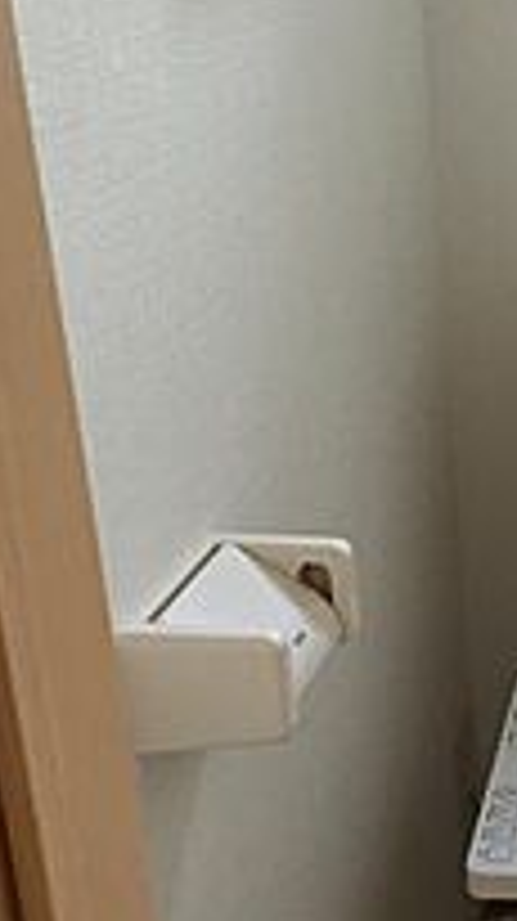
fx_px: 1807
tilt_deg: -24.7
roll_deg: +0.1
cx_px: 764
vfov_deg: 28.4
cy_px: 611
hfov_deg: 15.1
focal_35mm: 74
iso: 100
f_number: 2.2
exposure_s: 1/30
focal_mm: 4.15
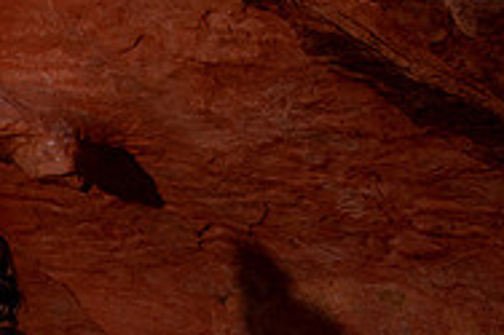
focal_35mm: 115
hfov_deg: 17.2
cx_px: -63
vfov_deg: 11.6
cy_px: 425
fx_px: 1609
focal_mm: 32
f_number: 5
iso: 500
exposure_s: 1/320
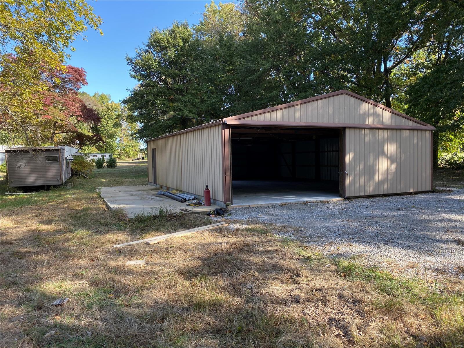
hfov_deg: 67.3
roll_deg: +1.5
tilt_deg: -1.8
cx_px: 232
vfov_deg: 53.1
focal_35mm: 26
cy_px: 174
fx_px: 349
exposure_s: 1/311
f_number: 1.8
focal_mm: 4.25
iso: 32
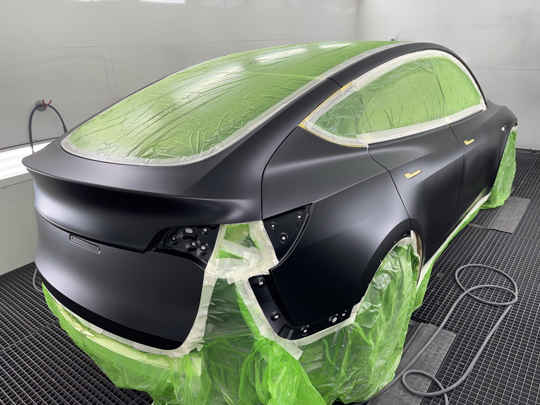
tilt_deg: -22.2
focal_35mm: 26
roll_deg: +3.6
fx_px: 406
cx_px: 270
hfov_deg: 67.3
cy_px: 202
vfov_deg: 53.1
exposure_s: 1/100
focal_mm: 5.1
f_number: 1.6
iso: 32
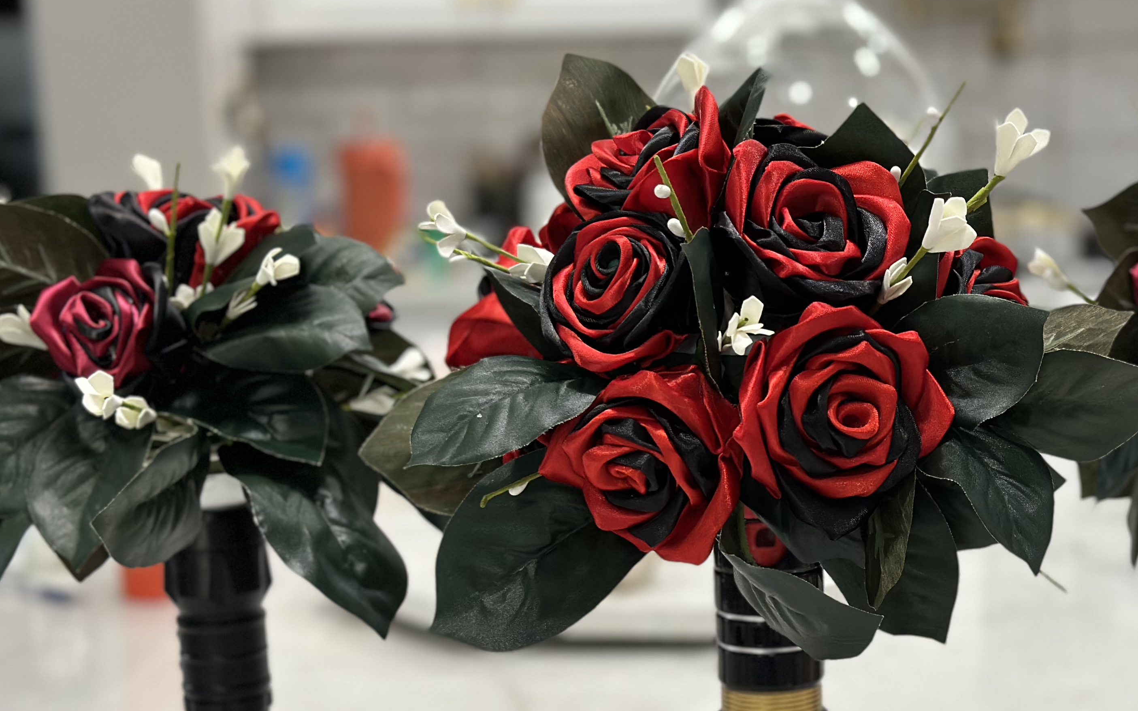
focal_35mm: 73
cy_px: 568
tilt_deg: -12.6
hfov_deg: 28.1
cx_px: 739
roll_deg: +1.6
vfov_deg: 17.7
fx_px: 2264
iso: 125
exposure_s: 1/60
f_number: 1.78
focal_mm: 6.86
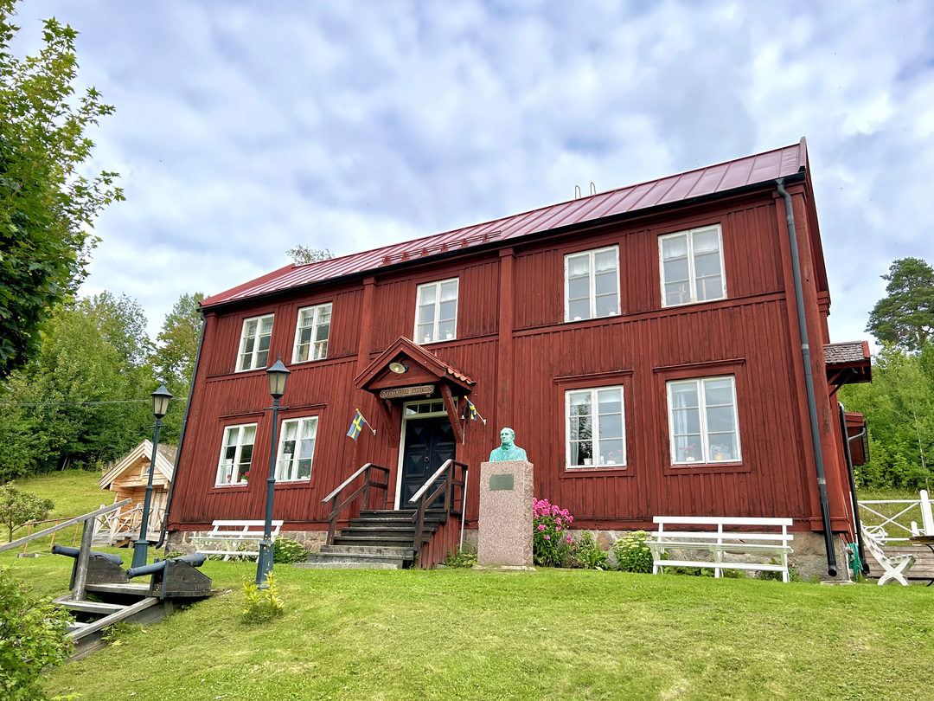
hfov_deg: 67.3
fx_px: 702
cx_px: 467
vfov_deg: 53.1
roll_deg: -2.4
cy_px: 350
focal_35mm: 26
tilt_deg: +19.0
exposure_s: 1/974
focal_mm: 5.7
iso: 50
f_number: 1.5
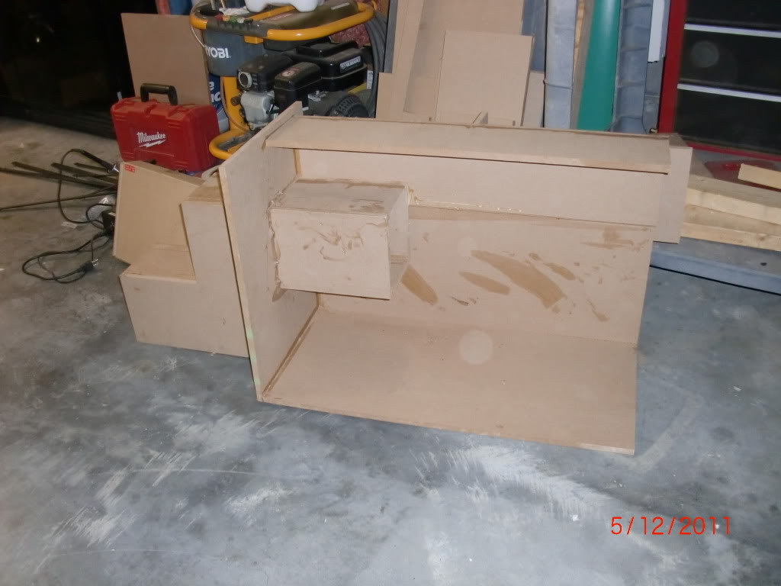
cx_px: 390
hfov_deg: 51.4
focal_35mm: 36
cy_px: 293
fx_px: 812
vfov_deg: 39.7
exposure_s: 1/60
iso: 400
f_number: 2.8
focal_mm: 6.3
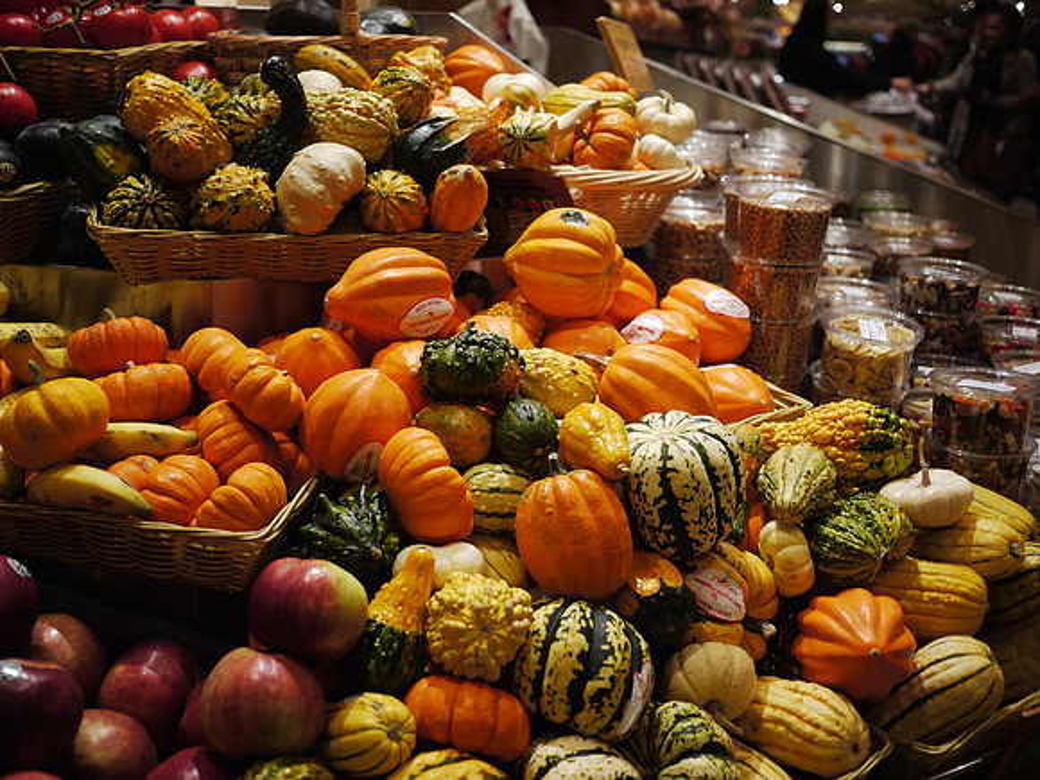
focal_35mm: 40
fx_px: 1202
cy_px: 390
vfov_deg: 36.0
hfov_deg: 46.8
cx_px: 520
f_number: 1.7
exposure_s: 1/125
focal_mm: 20
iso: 320
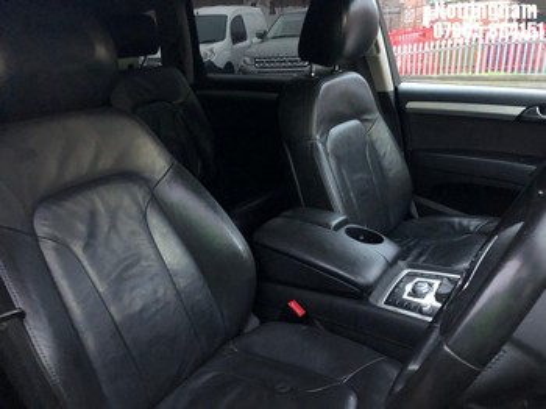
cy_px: 204
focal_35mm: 28
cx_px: 273
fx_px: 441
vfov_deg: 49.7
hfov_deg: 63.5
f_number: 1.8
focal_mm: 4
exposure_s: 1/4
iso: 125
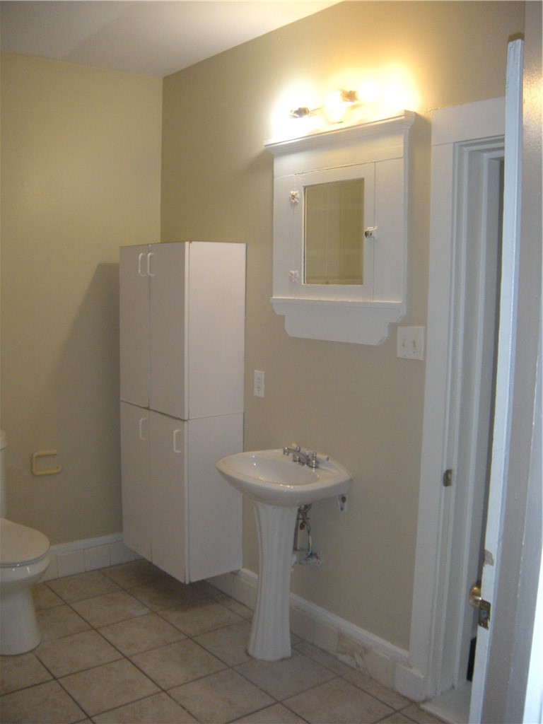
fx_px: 732
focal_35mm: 35
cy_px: 362
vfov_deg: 52.6
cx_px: 272
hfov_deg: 40.7
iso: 200
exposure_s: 1/52
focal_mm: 5.9
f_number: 3.8
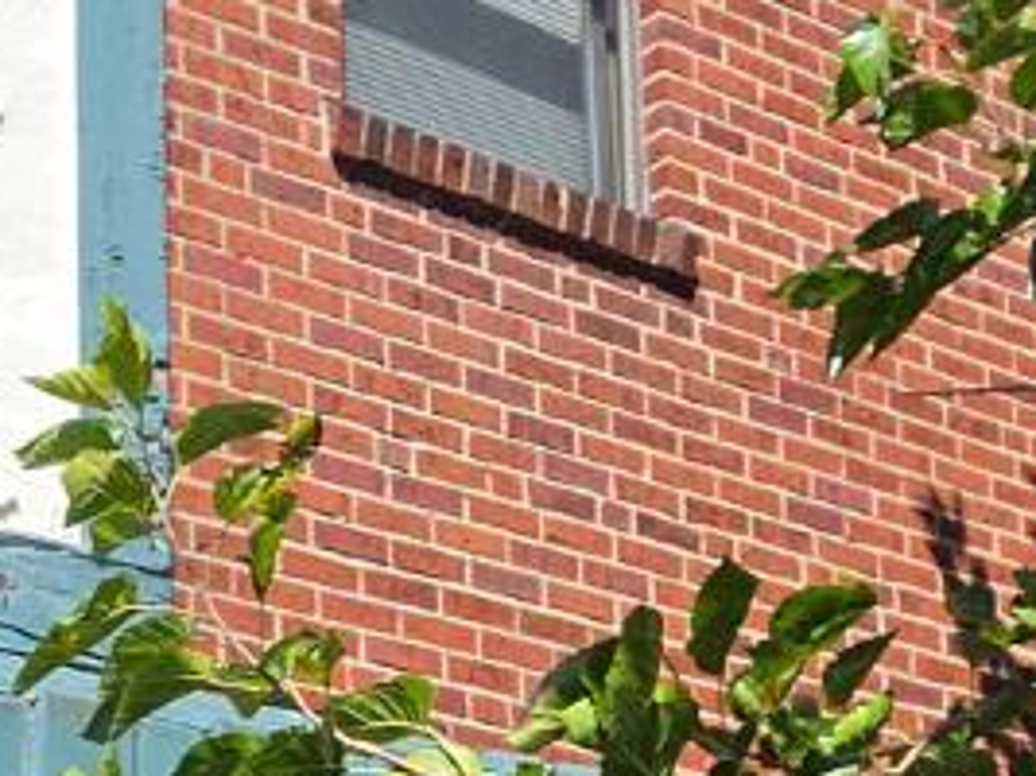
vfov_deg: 17.9
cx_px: -407
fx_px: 2184
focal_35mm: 73
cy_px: 1185
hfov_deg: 22.9
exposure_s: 1/1279
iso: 50
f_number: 2.2
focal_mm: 2.2
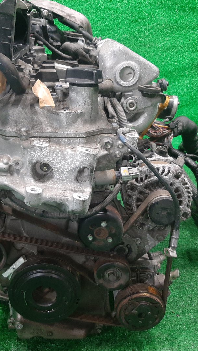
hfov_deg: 31.0
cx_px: 67
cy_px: 175
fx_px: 354
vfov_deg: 52.8
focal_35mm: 38
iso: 217
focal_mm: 3.93
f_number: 1.7
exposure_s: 1/50
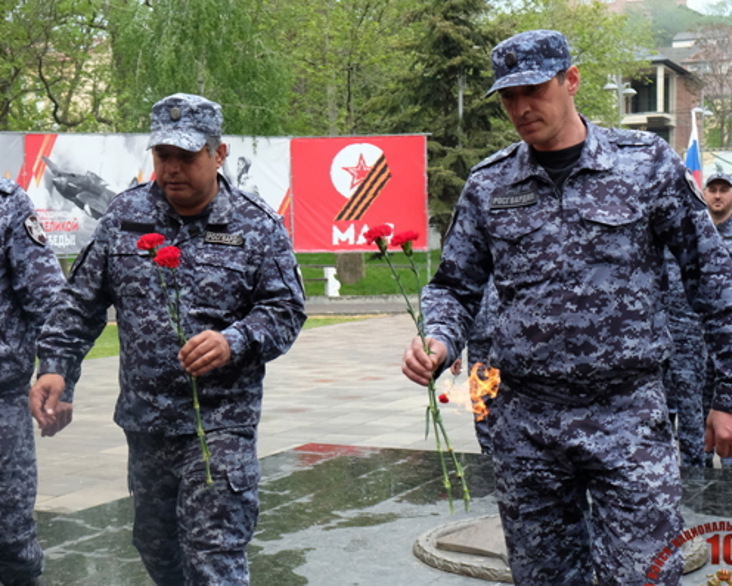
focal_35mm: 61
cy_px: 319
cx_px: 257
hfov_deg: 30.8
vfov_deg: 25.0
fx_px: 1322
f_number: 5.6
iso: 4000
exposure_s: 1/850
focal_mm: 28.9
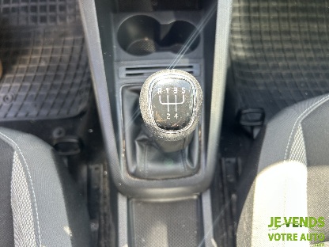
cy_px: 124
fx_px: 247
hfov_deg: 67.3
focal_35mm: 26
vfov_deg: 53.1
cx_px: 164
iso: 64
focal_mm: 5.7
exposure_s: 1/121
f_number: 1.5
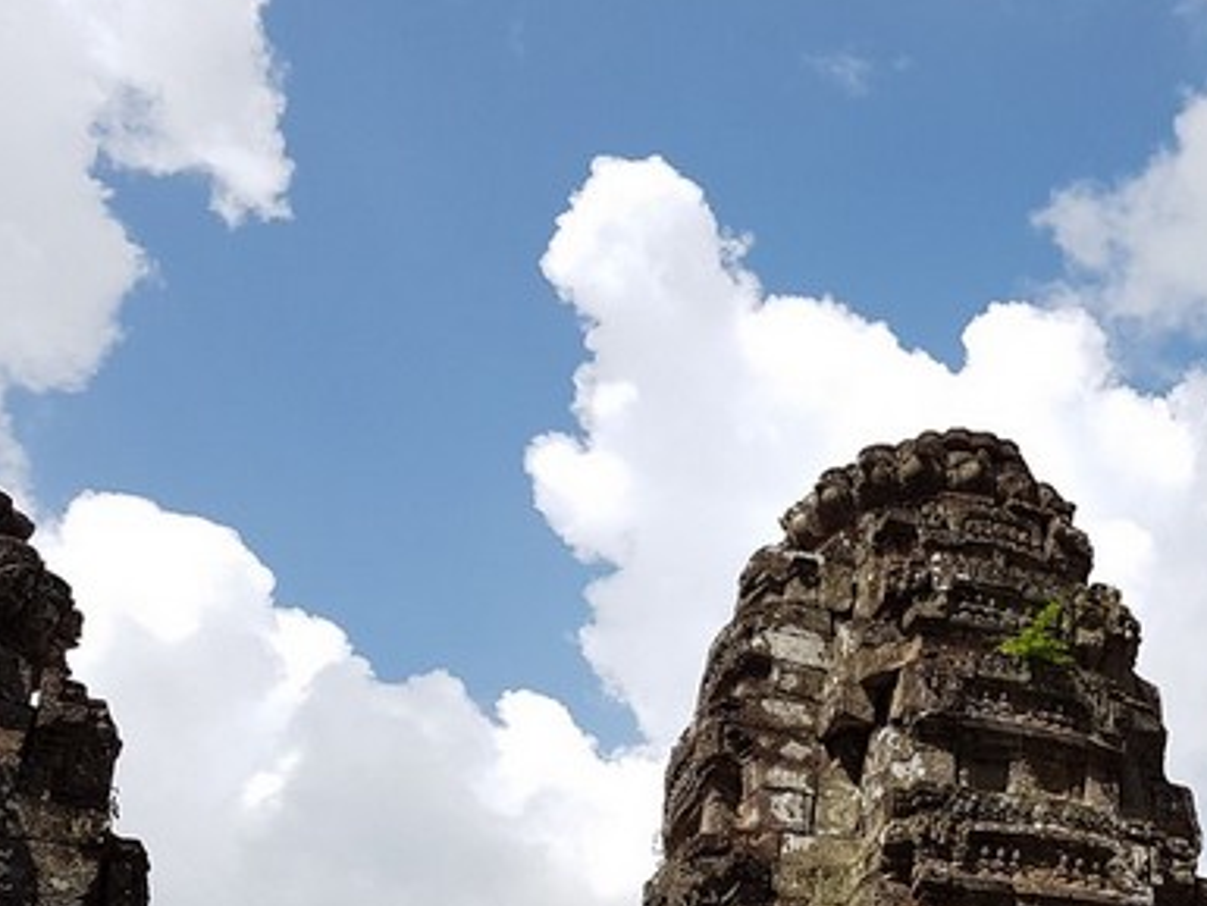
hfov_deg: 33.9
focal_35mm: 54
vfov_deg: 25.9
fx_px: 1883
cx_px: 1050
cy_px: 865
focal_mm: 4.2
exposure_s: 1/2504
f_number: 1.7
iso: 40
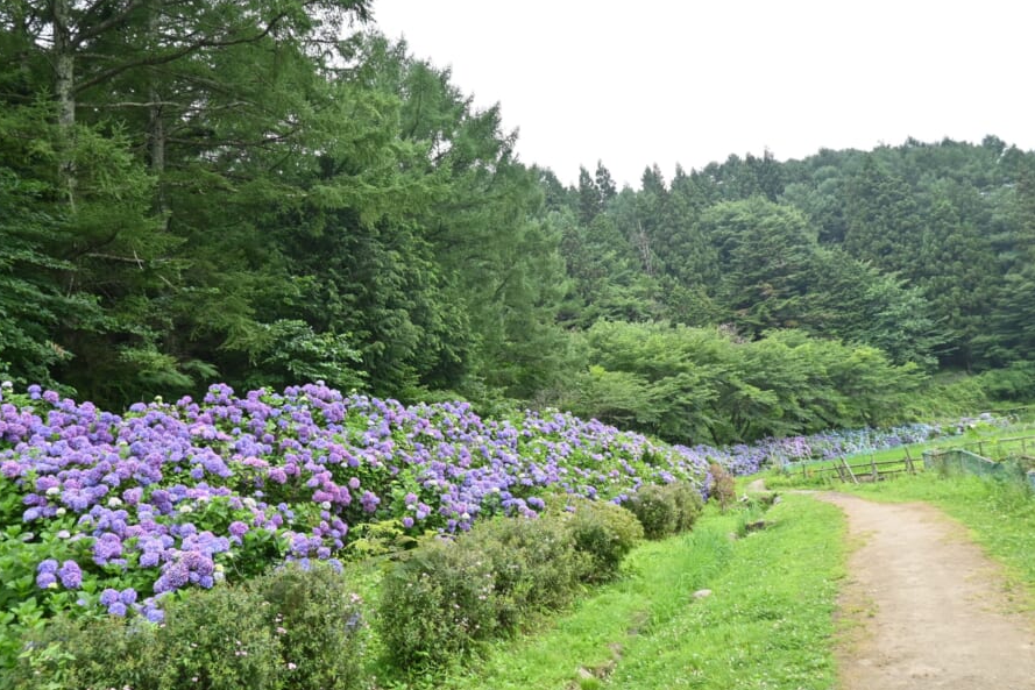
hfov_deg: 67.1
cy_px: 359
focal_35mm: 27
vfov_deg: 47.9
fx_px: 776
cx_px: 455
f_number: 5.6
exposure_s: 1/250
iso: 200
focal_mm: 16
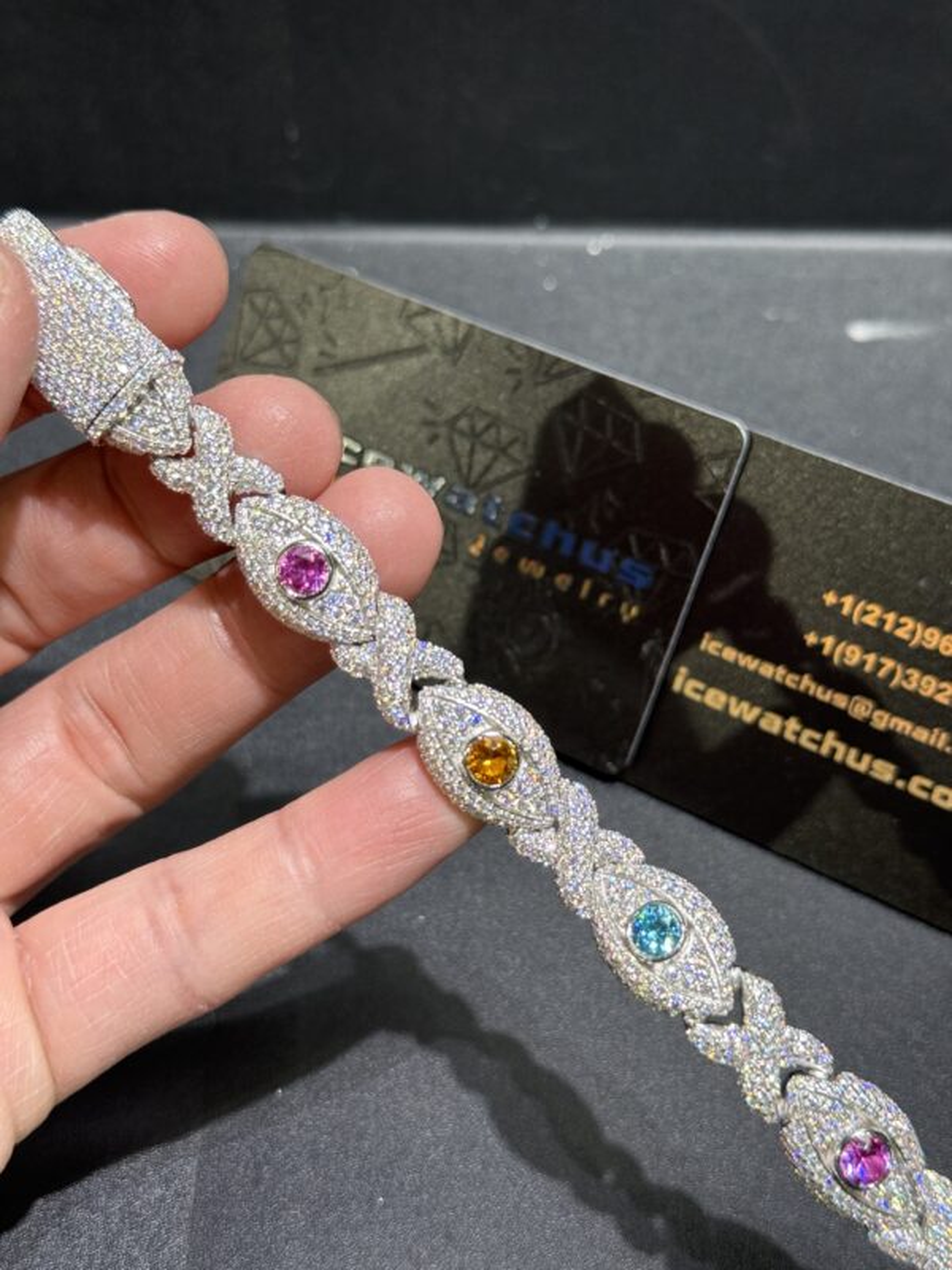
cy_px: 635
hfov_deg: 30.3
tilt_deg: -45.3
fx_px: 1760
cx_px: 476
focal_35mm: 48
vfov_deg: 39.7
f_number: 1.78
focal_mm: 6.76
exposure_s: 1/100
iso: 100
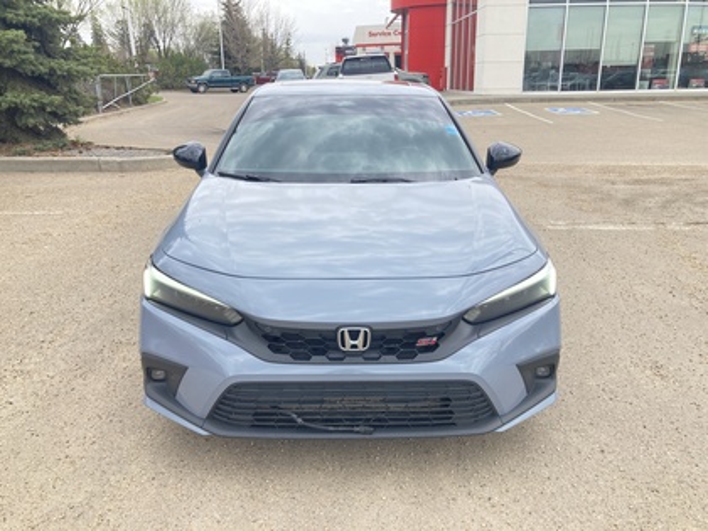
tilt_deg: -17.3
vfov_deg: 49.7
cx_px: 354
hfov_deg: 63.4
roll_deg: +0.4
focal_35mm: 28
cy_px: 266
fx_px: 573
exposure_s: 1/273
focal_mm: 3.99
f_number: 1.8
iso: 20
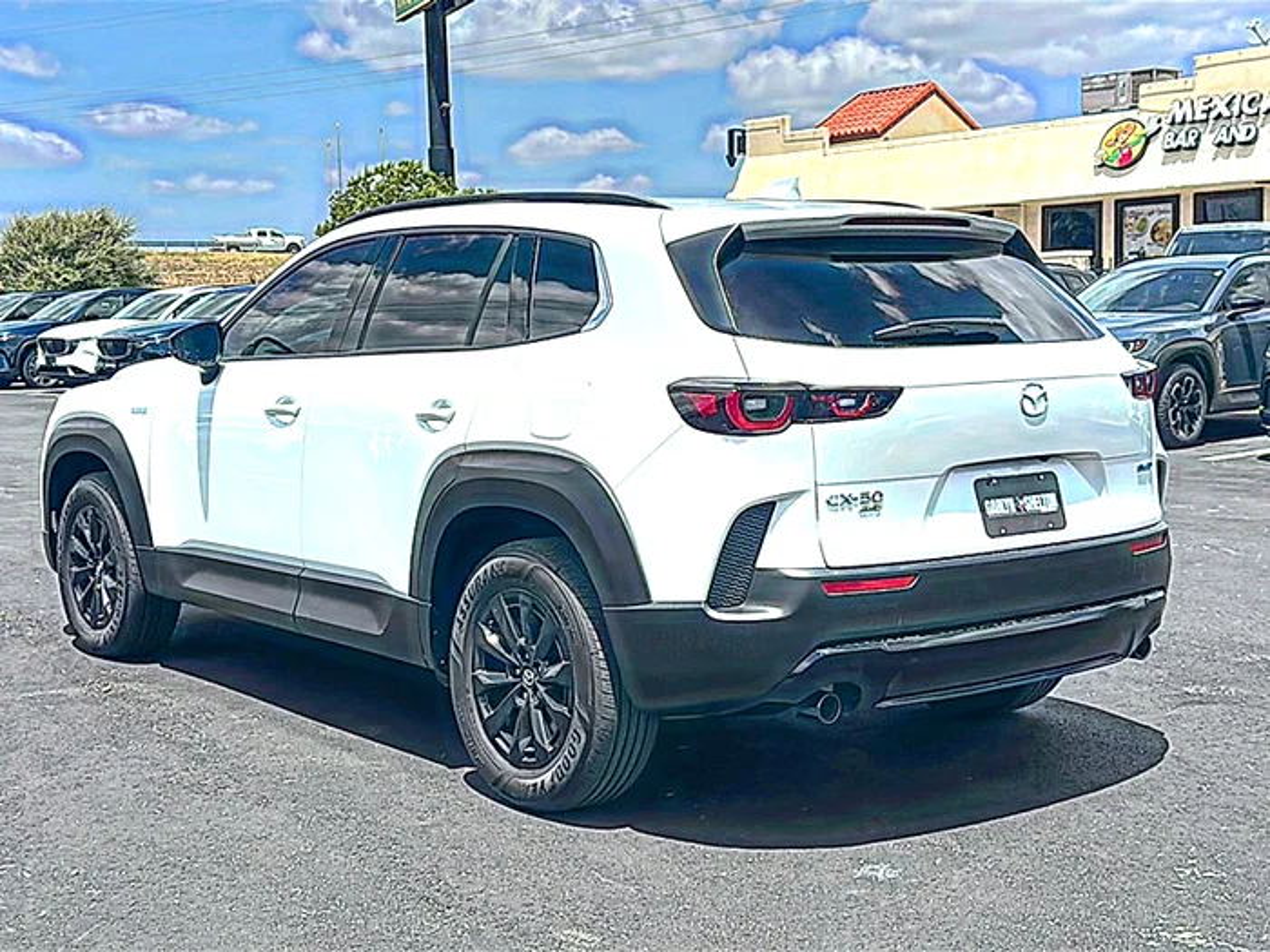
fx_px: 1504
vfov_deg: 35.1
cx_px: 635
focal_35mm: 41
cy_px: 476
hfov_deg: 45.8
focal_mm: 6.86
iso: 80
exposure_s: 1/7143
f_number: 1.78
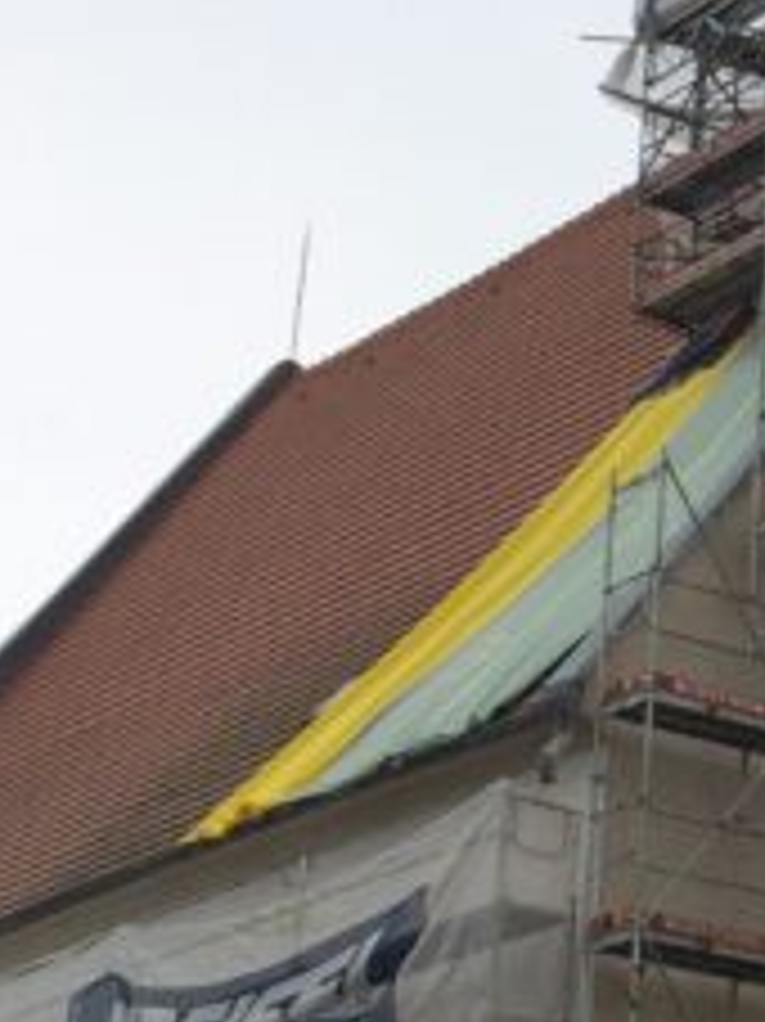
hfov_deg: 10.8
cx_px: 1206
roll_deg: +1.8
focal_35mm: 131
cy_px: 414
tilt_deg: +21.6
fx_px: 3864
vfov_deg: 15.1
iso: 32
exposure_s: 1/1466
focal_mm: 4.15
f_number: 2.2
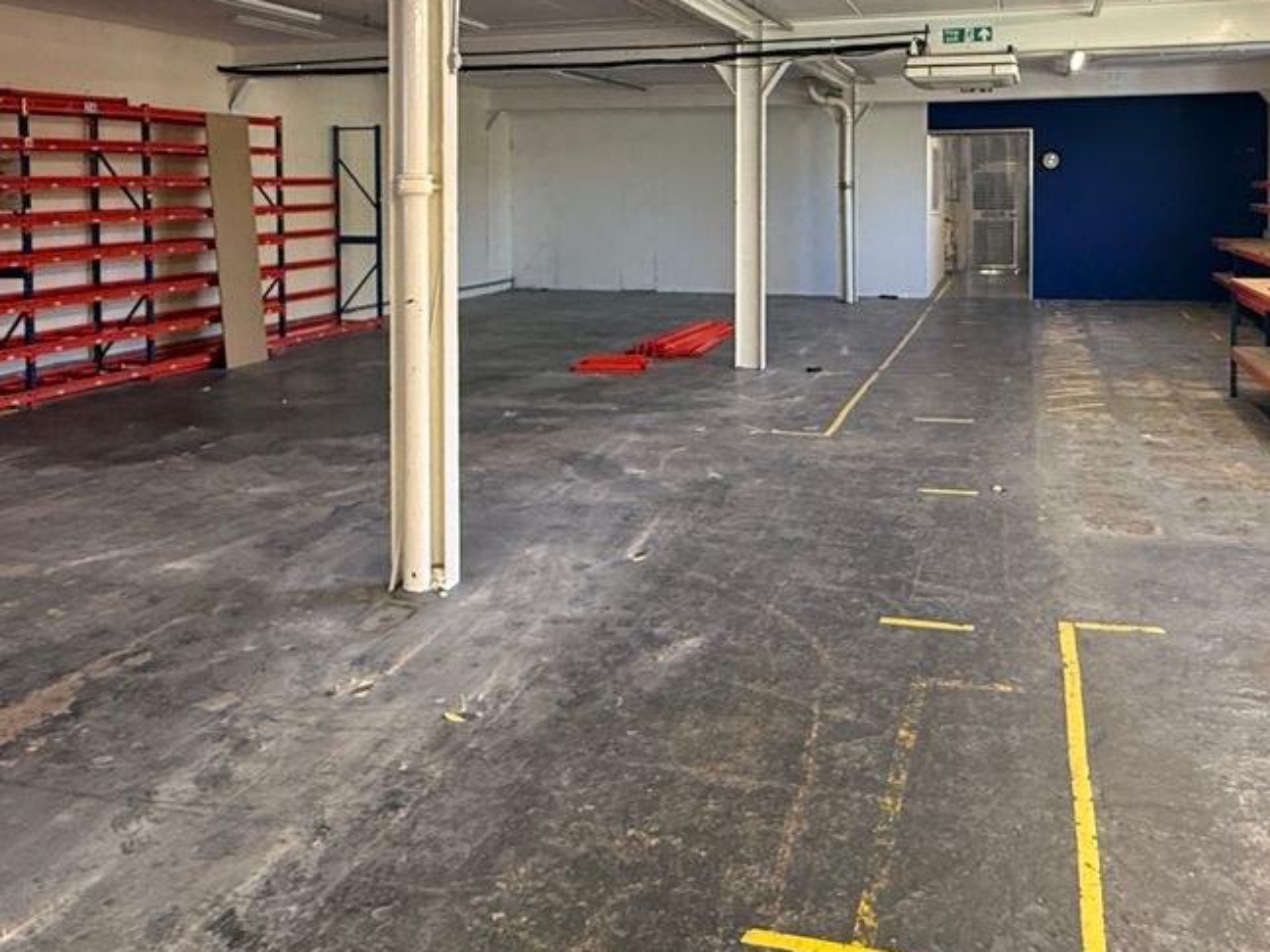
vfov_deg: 53.8
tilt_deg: -1.5
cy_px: 222
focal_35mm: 24
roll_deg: +0.4
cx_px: 711
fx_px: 881
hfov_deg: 71.3
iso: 400
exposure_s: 1/100
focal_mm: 2.22
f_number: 2.2
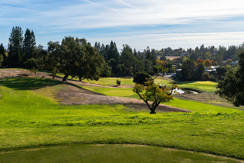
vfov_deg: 35.7
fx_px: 253
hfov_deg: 51.2
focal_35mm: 37
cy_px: 73
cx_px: 97
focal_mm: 31
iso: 500
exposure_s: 1/1250
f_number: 7.1
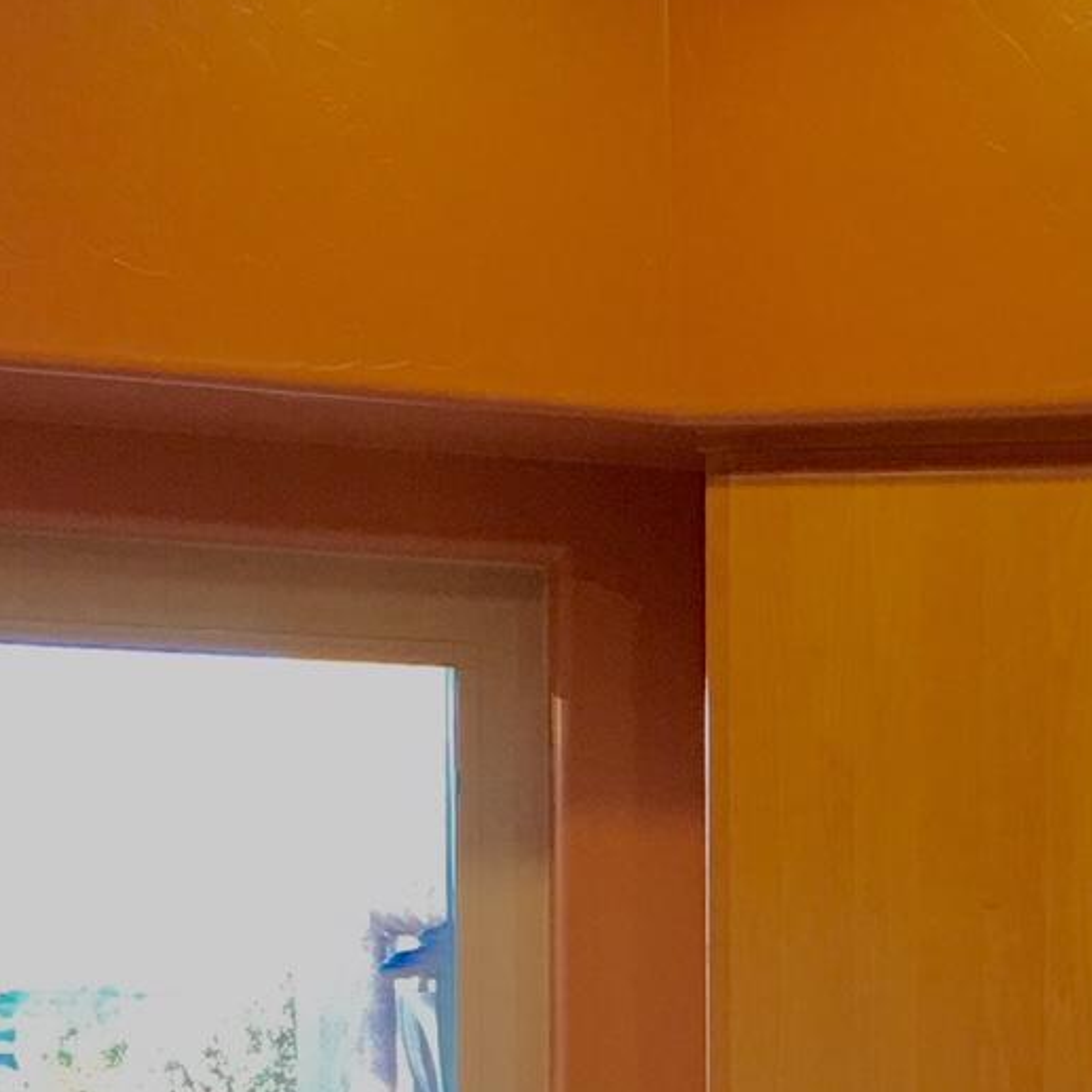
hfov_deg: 16.6
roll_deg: -0.7
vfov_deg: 16.6
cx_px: 1348
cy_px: 1360
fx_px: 3569
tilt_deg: -5.6
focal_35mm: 100
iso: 40
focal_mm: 4.15
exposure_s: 1/15
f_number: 2.2
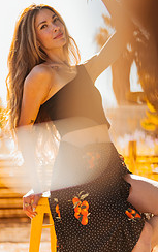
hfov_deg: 12.0
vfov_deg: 19.0
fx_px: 749
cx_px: 90
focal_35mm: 109
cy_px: 176
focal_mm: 58
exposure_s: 1/1250
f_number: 1.4
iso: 50
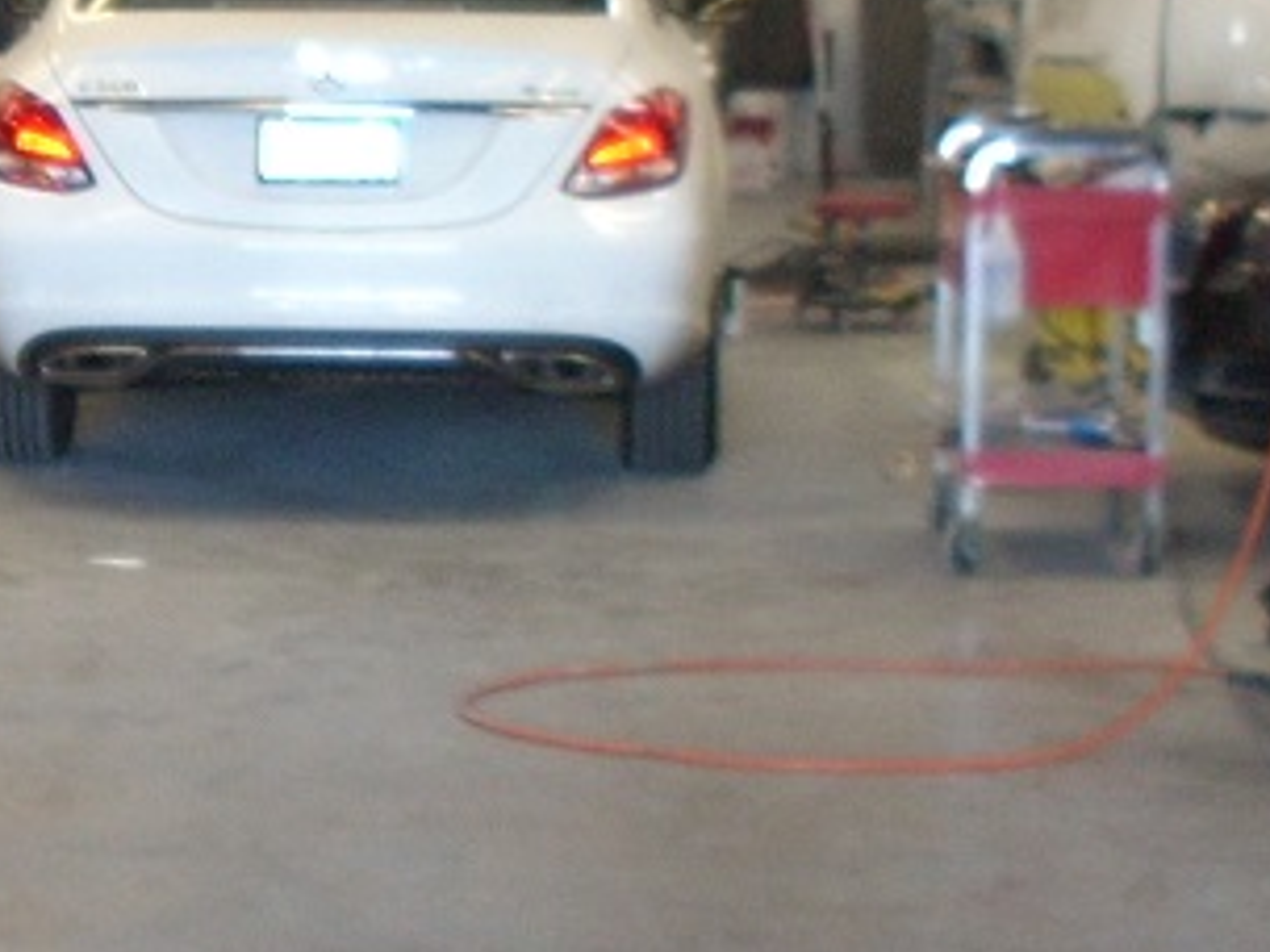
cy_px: 276
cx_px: -88
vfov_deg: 10.1
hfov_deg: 13.3
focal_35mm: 146
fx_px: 5356
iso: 91
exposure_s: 1/30
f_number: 2.8
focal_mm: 6.2
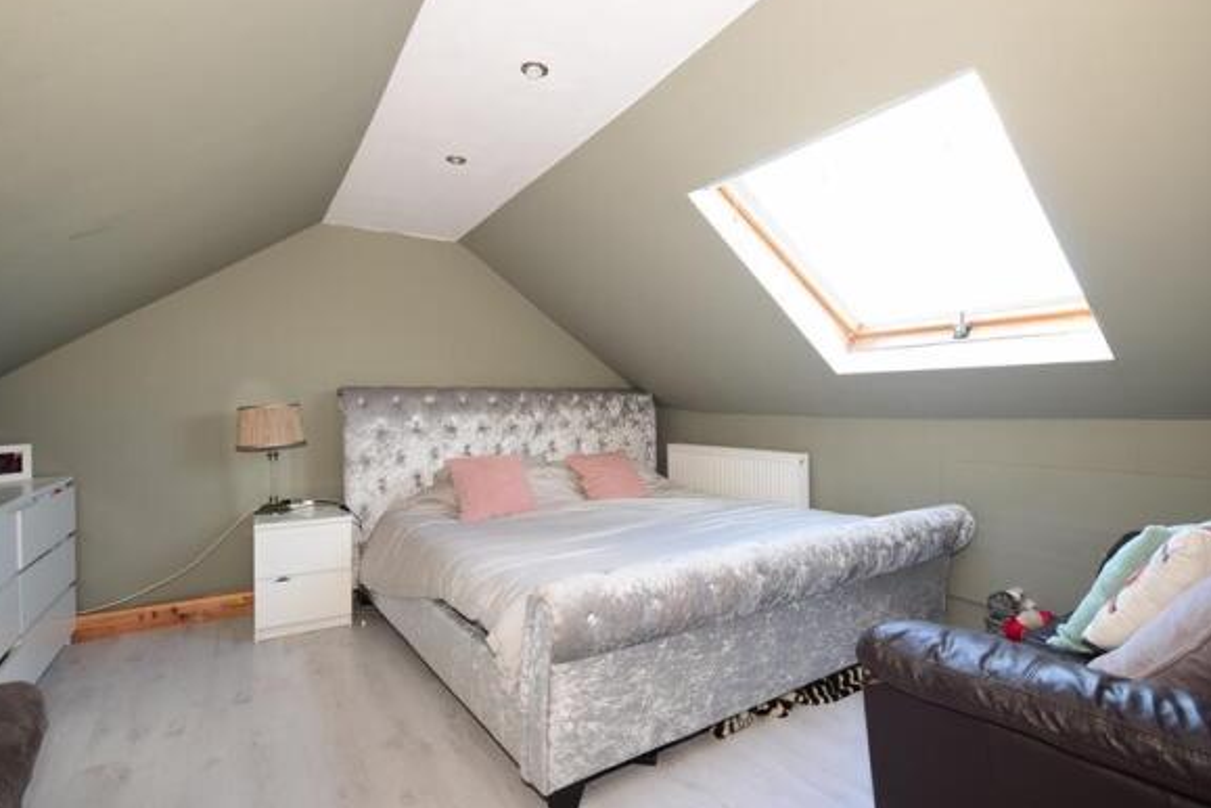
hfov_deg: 93.2
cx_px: 638
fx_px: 572
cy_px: 399
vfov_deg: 70.4
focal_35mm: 17
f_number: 7.1
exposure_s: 1/10
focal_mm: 10
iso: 100
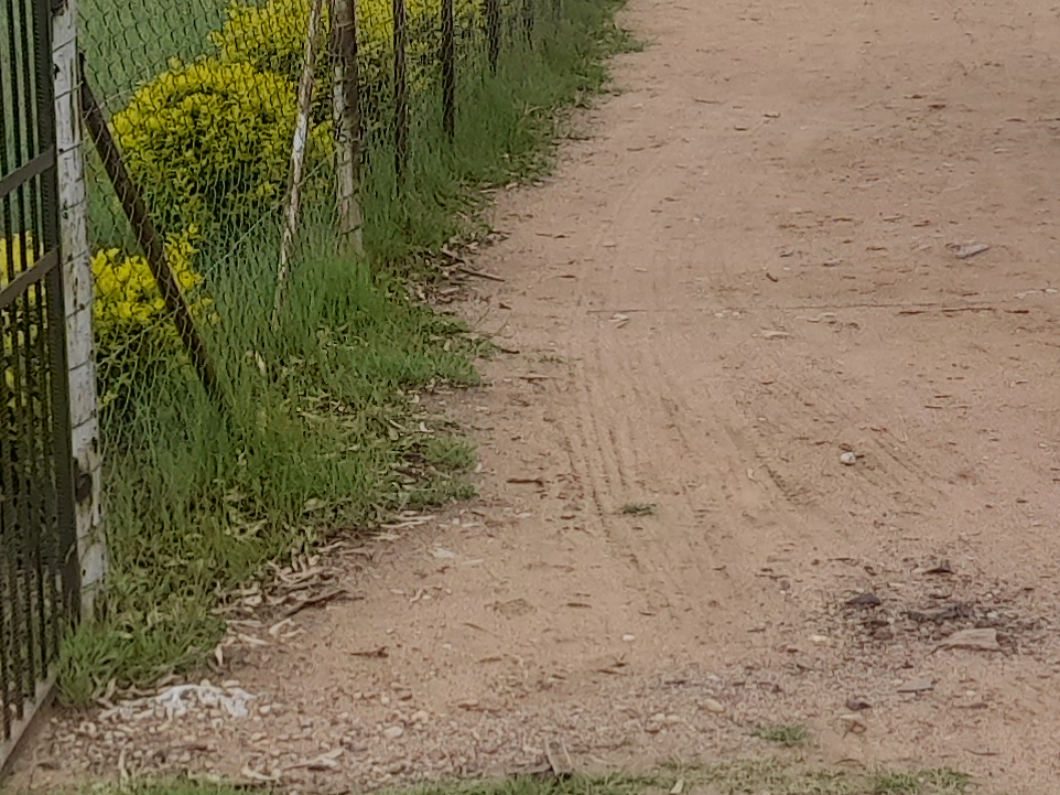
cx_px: 338
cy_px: -148
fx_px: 3184
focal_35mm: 104
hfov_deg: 18.8
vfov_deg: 13.8
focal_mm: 4.6
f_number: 2
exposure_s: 1/633
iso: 20
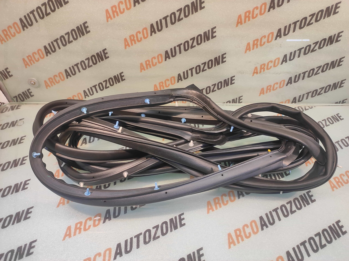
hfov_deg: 91.1
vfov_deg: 74.7
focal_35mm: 17
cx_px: 174
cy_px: 130
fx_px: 171
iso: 231
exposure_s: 1/33
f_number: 1.79
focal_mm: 4.74
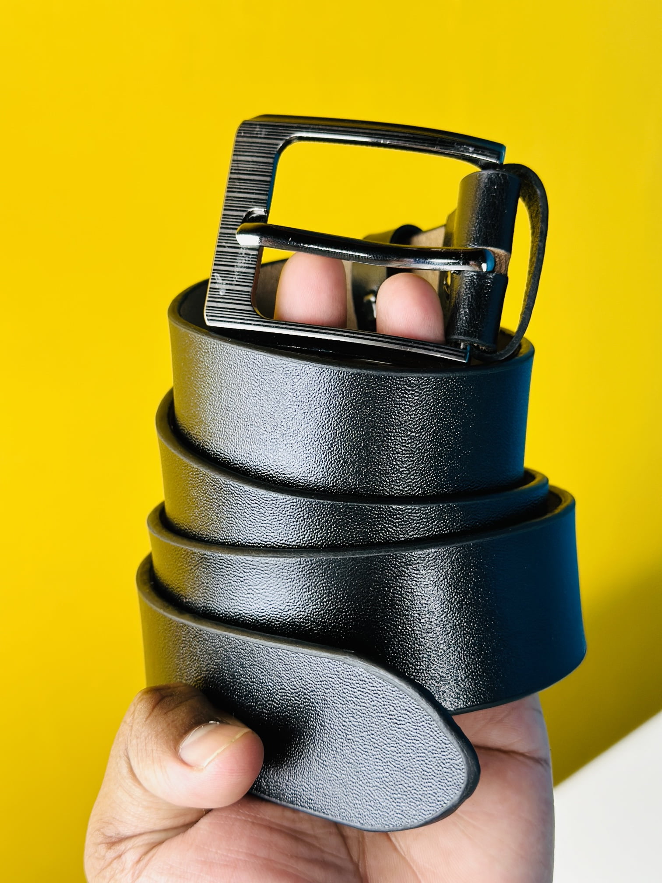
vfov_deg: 39.7
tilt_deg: -34.5
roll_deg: +6.6
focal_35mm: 48
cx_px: 331
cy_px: 442
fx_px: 1224
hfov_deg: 30.3
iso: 125
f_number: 1.8
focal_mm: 6.9
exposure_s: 1/51
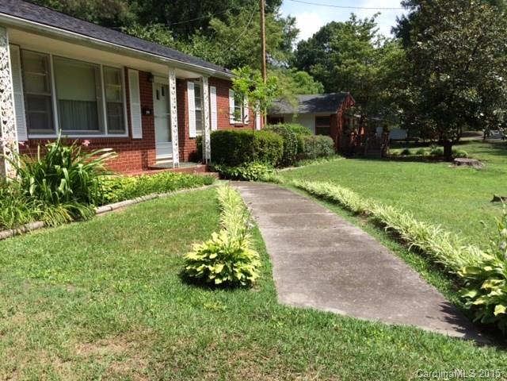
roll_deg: +0.5
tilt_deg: -6.9
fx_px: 425
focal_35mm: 29
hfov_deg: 61.7
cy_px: 190
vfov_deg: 48.2
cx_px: 254
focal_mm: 4.15
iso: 32
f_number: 2.2
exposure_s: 1/1414
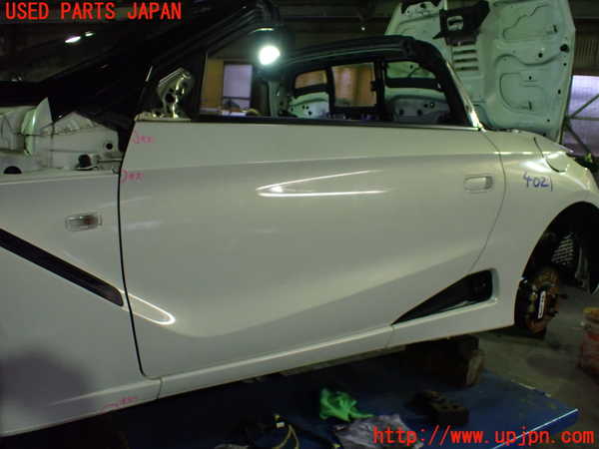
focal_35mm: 30
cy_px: 224
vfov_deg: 46.8
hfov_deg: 60.0
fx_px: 519
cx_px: 300
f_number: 2.3
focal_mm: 5.4
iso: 640
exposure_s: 1/125
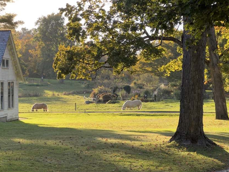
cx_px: 92
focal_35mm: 119
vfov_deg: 12.4
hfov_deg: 16.5
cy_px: 78
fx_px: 787
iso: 32
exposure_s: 1/141
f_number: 2.8
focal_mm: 9
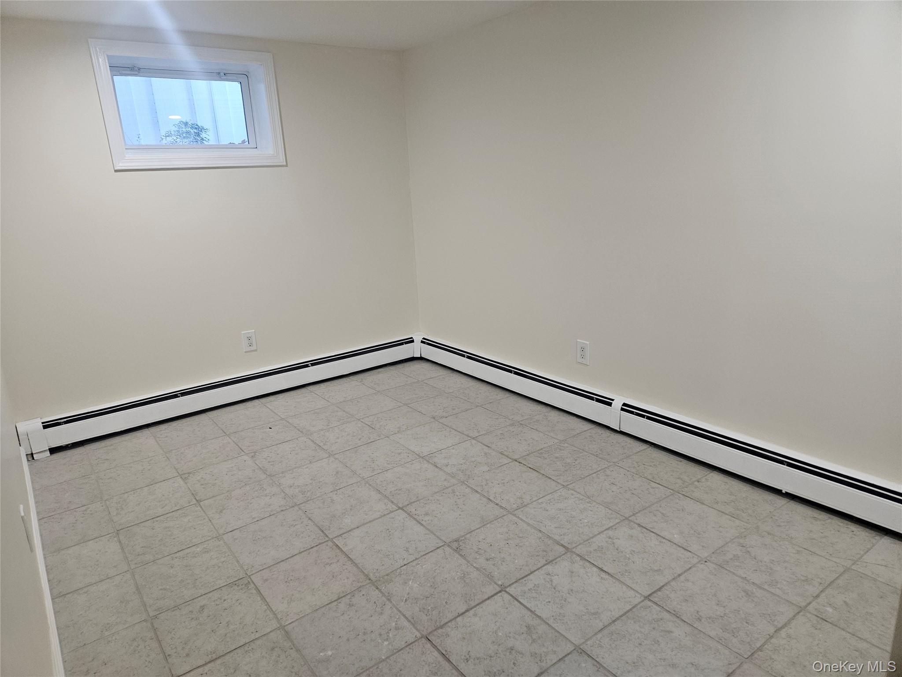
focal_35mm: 23
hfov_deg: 73.9
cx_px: 451
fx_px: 599
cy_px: 338
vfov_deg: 58.9
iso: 250
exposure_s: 1/120
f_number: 1.8
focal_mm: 5.4
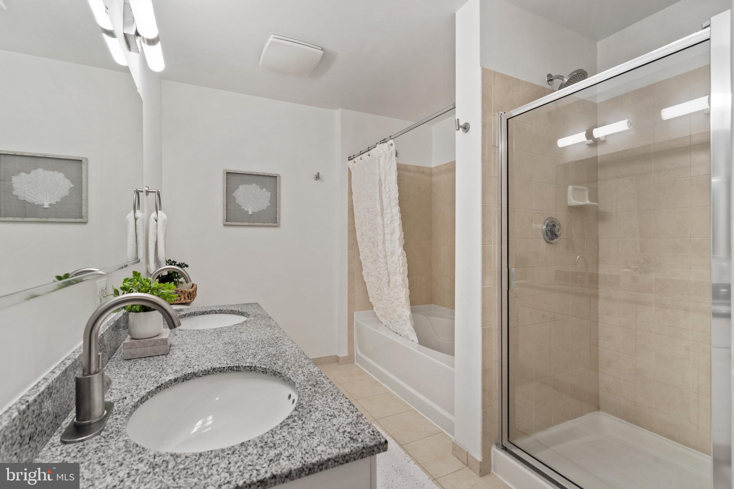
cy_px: 244
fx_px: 326
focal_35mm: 16
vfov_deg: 73.7
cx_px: 367
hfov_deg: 96.7
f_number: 8
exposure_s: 1/1.25
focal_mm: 16
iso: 200
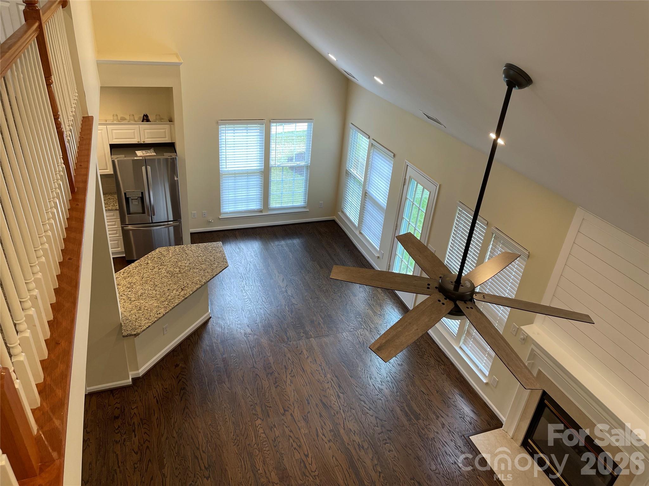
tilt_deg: -30.0
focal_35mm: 26
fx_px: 487
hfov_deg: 67.3
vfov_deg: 53.1
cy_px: 243
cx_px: 324
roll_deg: -5.8
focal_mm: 5.1
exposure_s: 1/120
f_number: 1.6
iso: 125
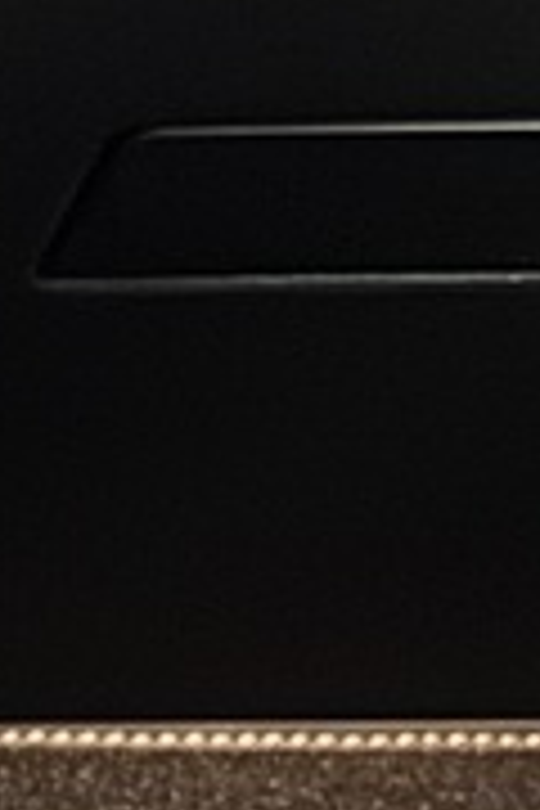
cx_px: -2480
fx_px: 8999
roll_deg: +0.7
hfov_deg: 3.1
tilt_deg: -33.5
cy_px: 2138
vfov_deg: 5.0
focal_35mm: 400
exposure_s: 1/25
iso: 1250
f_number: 1.78
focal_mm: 6.76
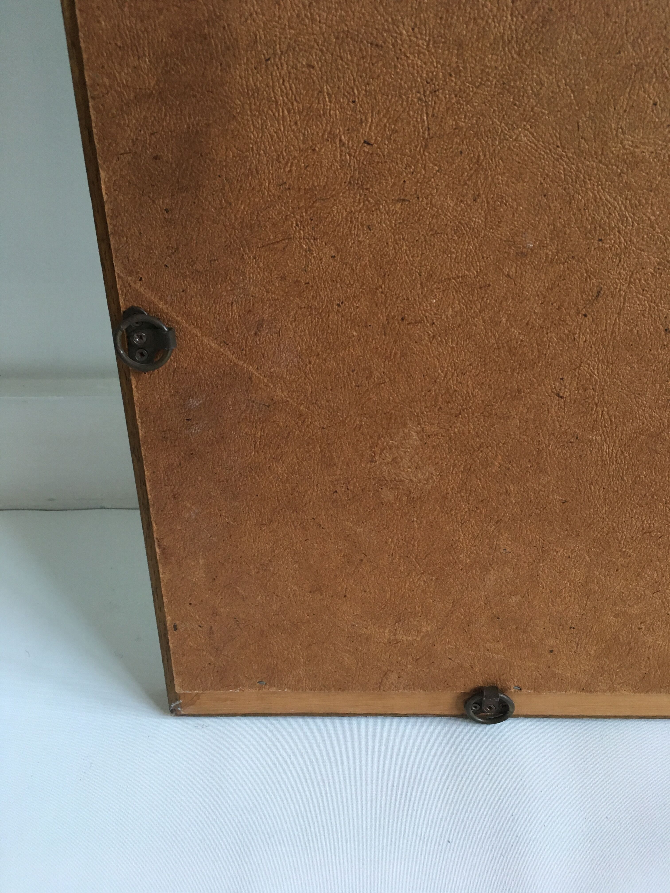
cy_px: 446
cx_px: 335
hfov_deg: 48.2
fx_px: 748
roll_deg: +2.7
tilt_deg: -30.8
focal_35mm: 29
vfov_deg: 61.7
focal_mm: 4.15
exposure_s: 1/33
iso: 125
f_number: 2.2
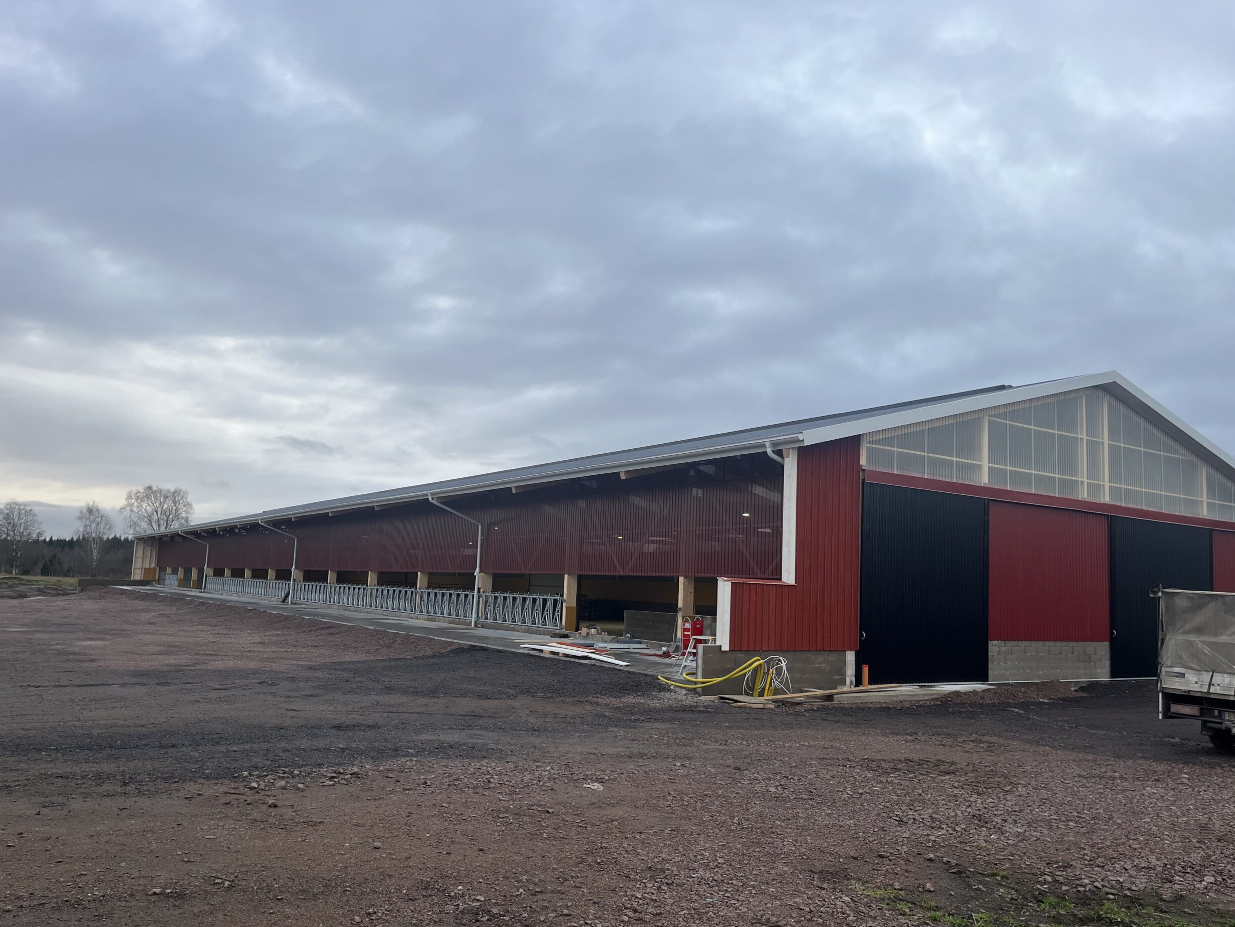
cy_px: 479
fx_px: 963
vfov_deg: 51.3
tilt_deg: +6.0
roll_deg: -1.9
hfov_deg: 65.3
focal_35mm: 27
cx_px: 635
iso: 40
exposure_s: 1/256
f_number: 1.6
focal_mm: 5.1
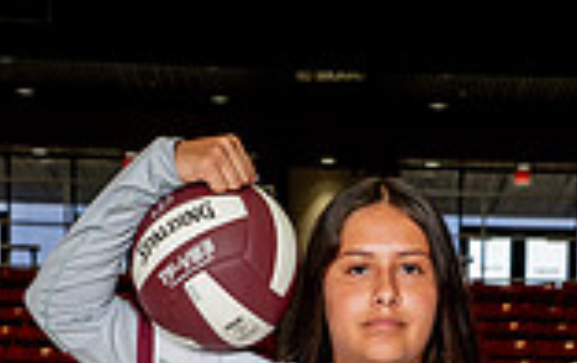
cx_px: 418
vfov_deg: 8.6
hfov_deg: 14.8
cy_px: 826
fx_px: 2220
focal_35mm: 141
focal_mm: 48
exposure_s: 1/200
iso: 800
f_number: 7.1
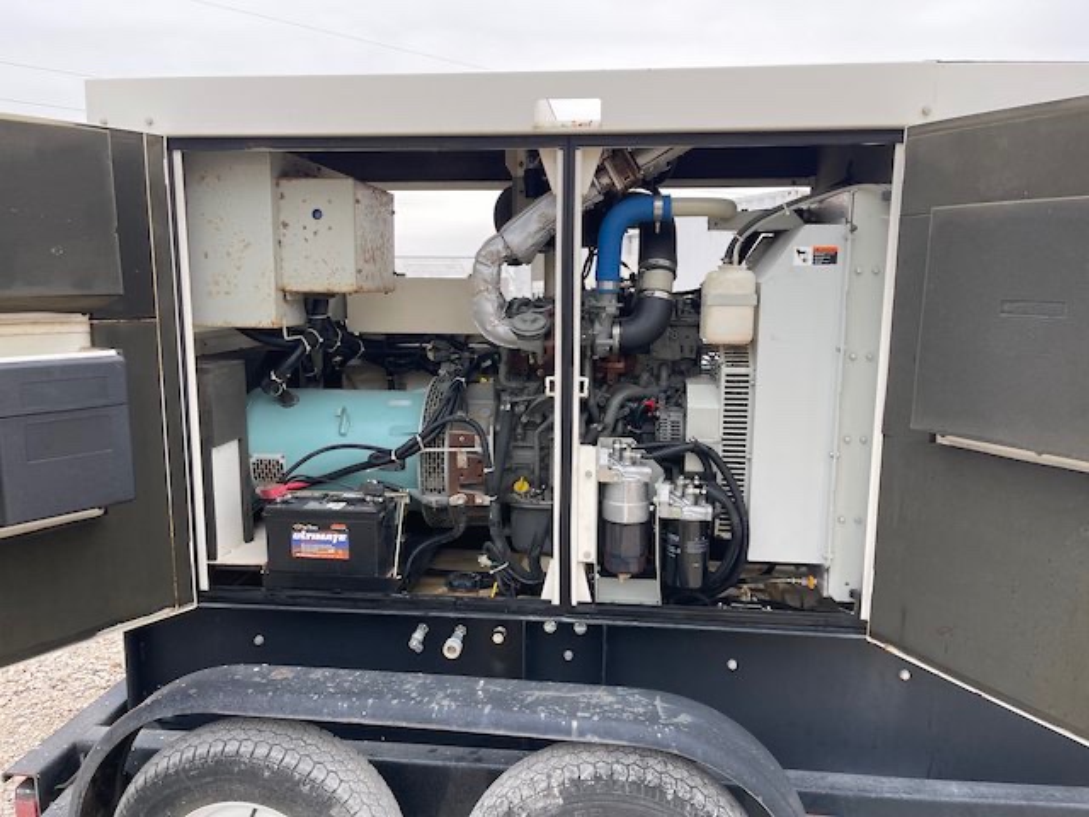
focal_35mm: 25
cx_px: 544
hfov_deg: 69.4
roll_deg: -0.3
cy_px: 408
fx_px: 786
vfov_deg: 54.9
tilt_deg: -5.8
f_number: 1.6
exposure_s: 1/215
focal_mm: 5.1
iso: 32
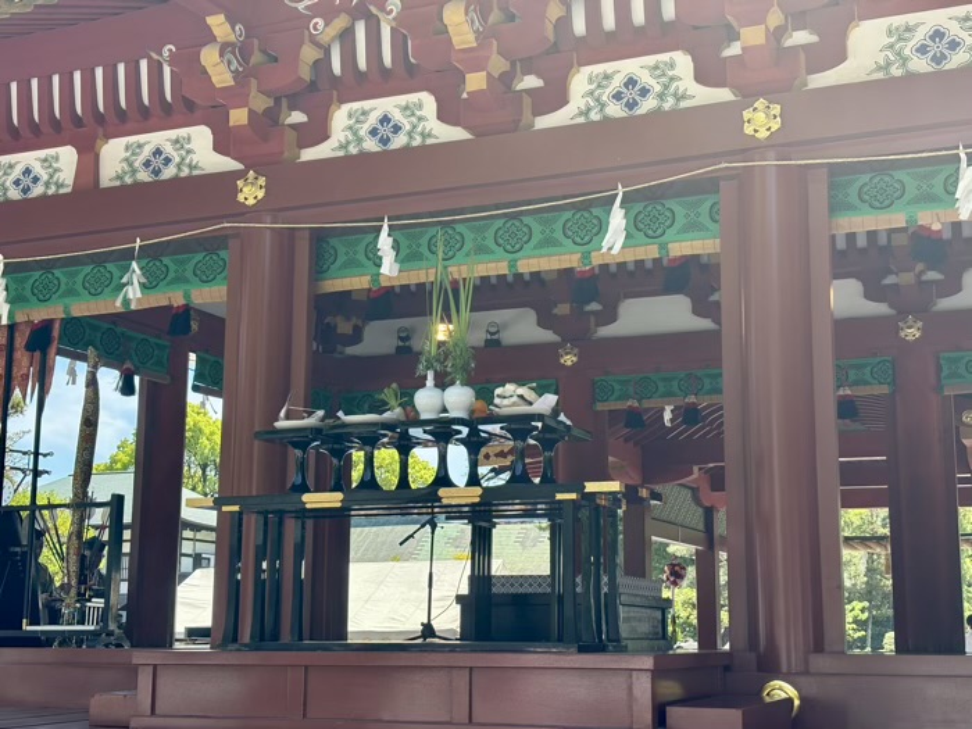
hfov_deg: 36.8
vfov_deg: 28.0
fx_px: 1460
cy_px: 364
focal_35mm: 52
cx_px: 486
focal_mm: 5.96
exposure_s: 1/544
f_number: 1.6
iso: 32
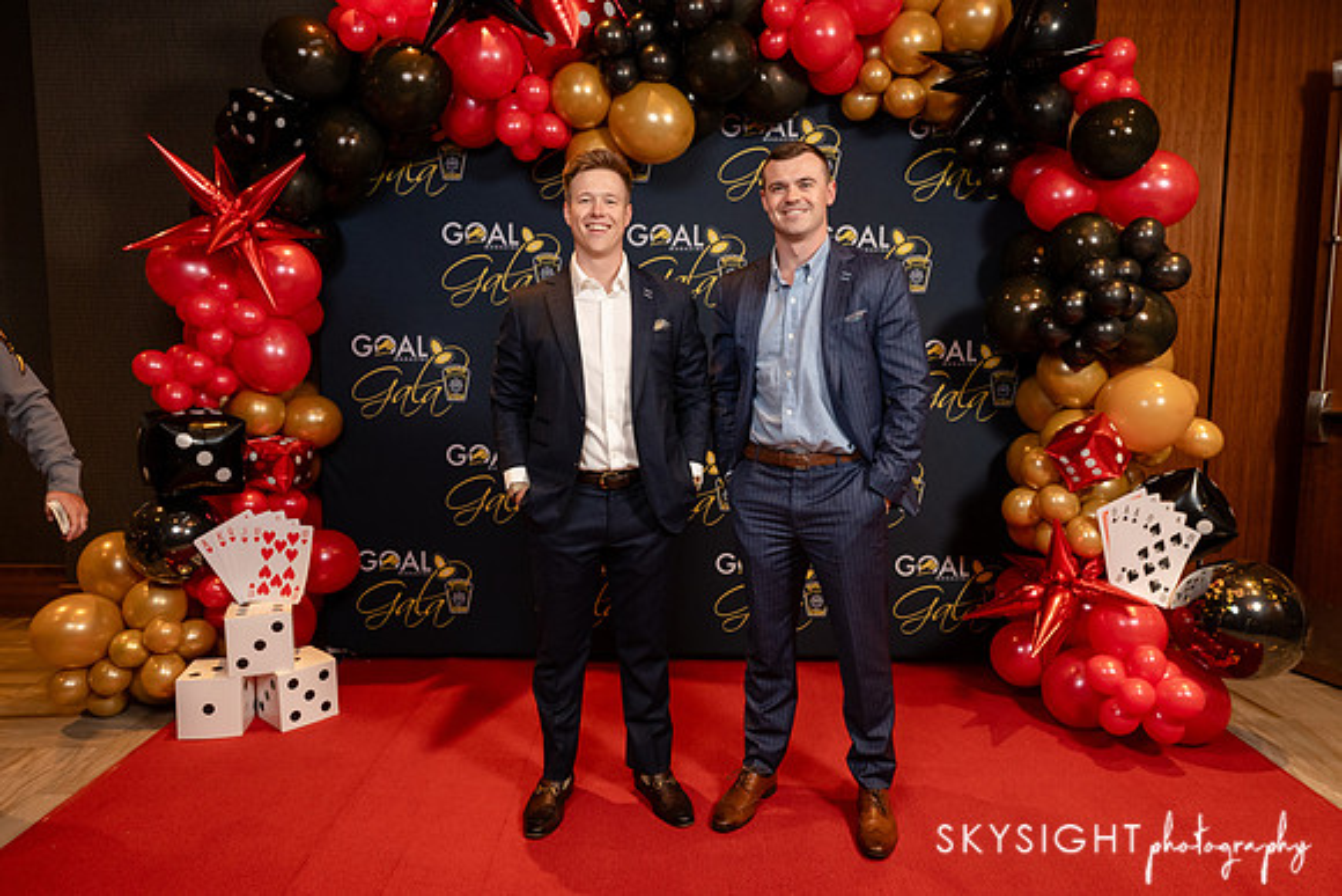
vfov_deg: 52.2
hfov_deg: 72.6
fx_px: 913
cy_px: 448
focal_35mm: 24
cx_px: 671
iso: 2500
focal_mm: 24
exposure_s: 1/200
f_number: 5
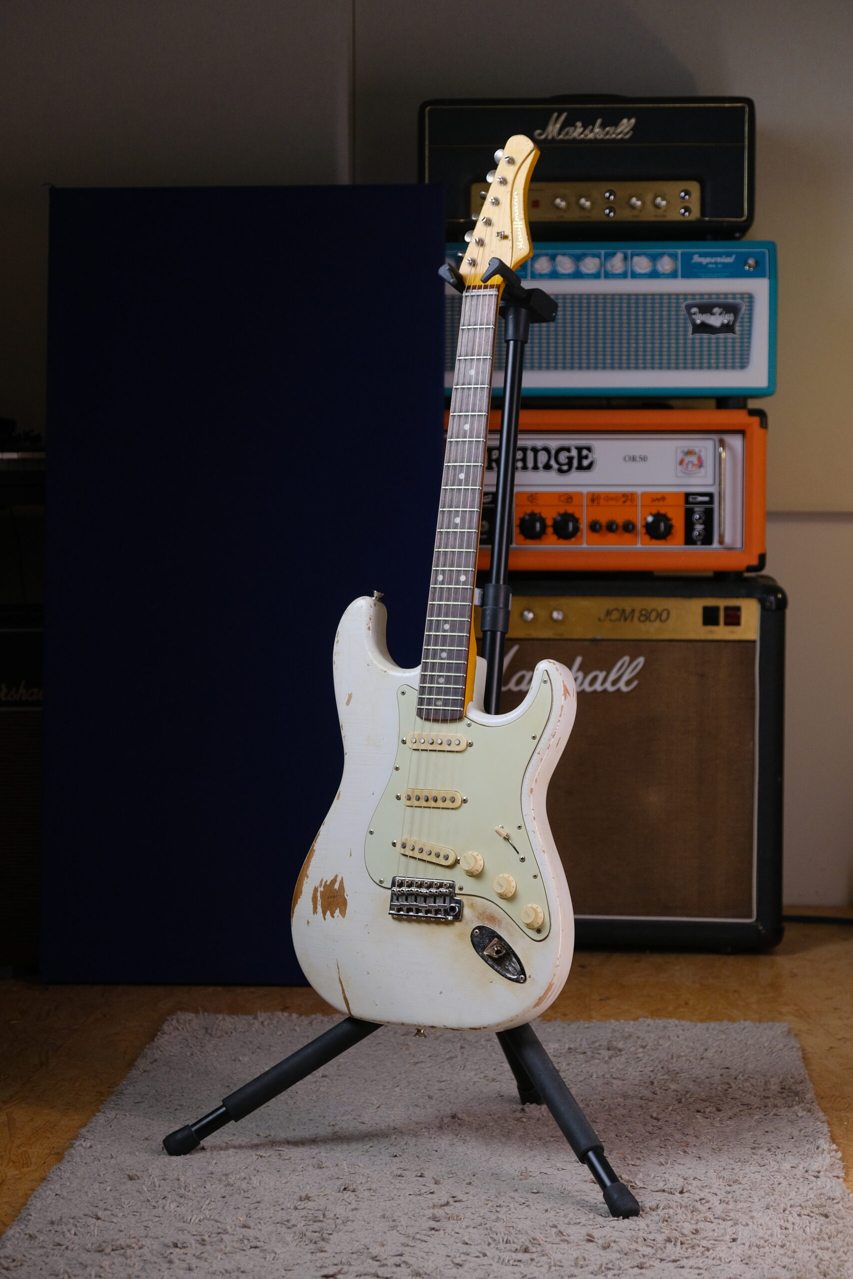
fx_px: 2381
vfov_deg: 30.1
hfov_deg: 20.3
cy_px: 640
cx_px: 426
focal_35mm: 67
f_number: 4
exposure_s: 1/180
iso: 800
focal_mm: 44.4
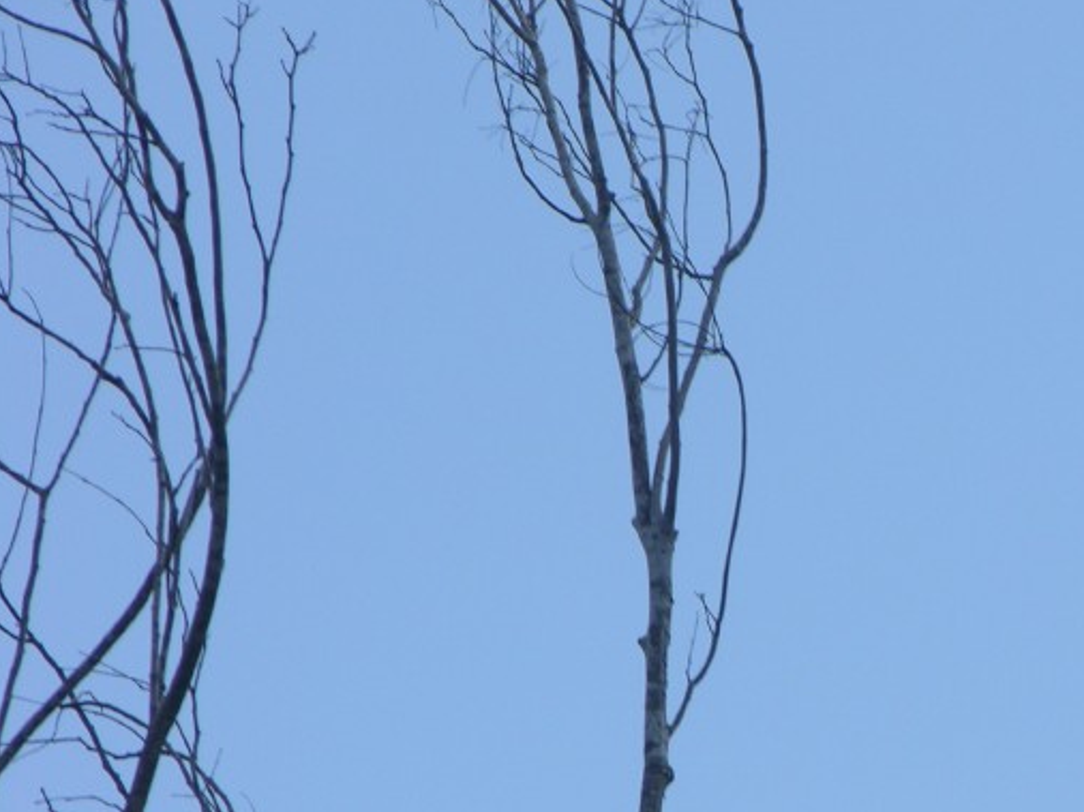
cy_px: 628
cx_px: 1090
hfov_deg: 3.5
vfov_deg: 2.6
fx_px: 17747
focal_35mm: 567
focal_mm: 71.2
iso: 50
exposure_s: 1/351
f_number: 5.9
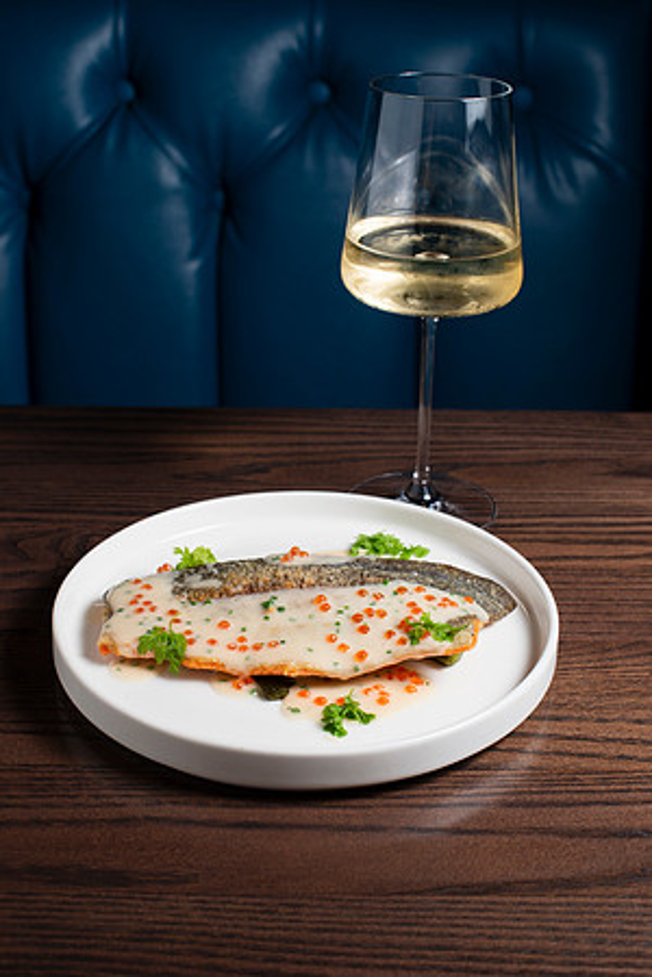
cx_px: 326
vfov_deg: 39.6
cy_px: 488
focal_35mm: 50
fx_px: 1358
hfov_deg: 27.0
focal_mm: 50
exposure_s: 1/200
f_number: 8
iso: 200
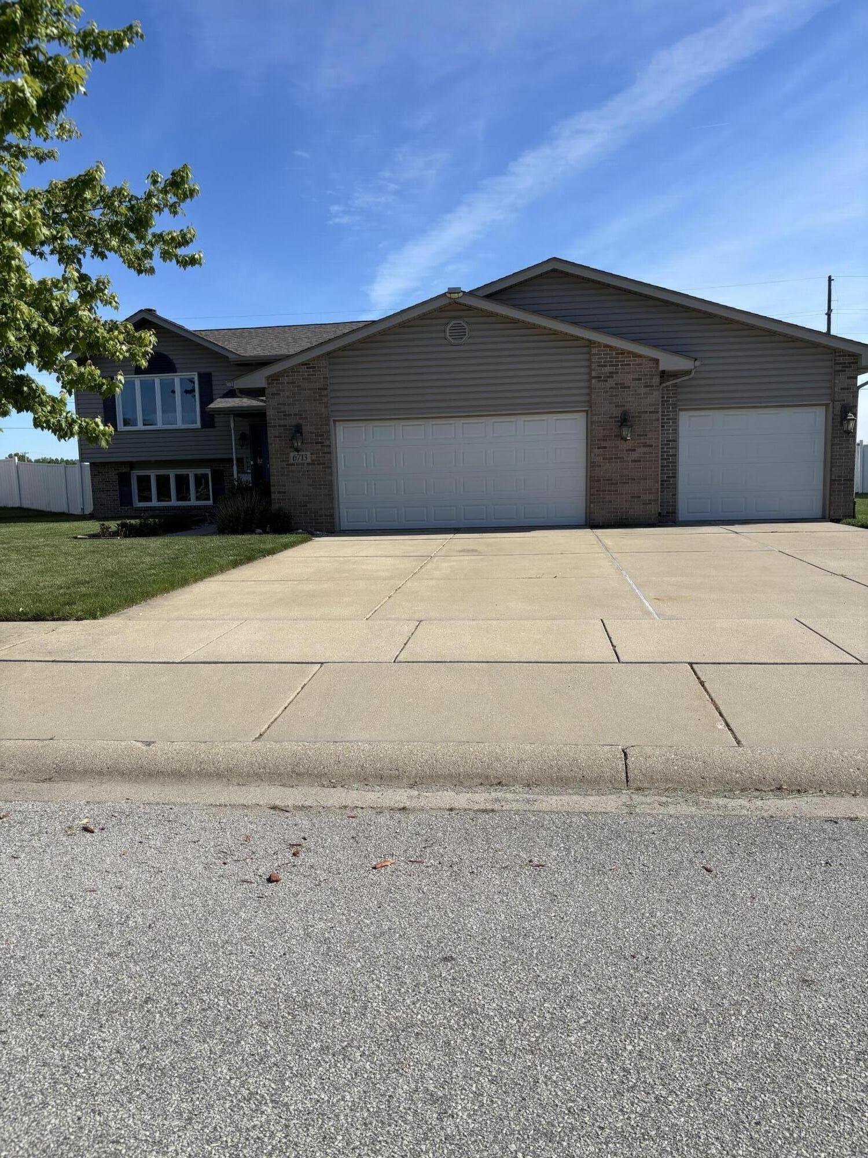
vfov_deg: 67.3
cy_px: 579
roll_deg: +0.9
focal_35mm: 26
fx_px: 869
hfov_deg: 53.1
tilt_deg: -8.5
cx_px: 434
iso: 50
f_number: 1.6
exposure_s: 1/4255
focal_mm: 5.96
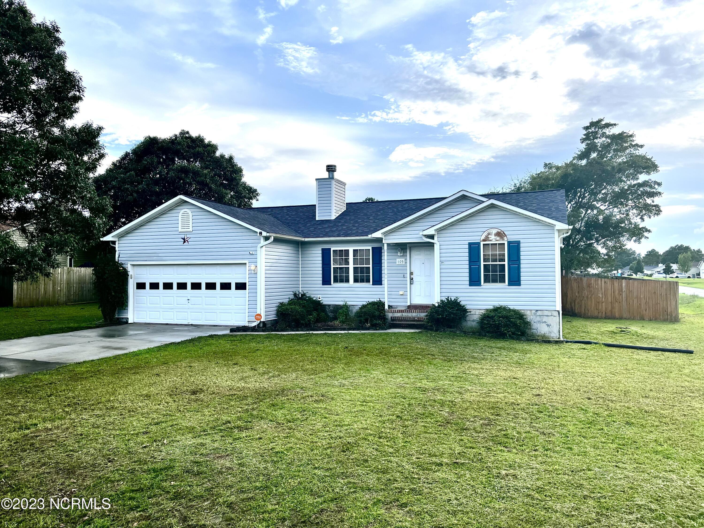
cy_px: 264
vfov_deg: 53.1
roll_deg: +0.4
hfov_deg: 67.3
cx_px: 352
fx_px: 529
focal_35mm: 26
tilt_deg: +0.7
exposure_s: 1/1129
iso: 50
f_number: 1.6
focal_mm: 5.1
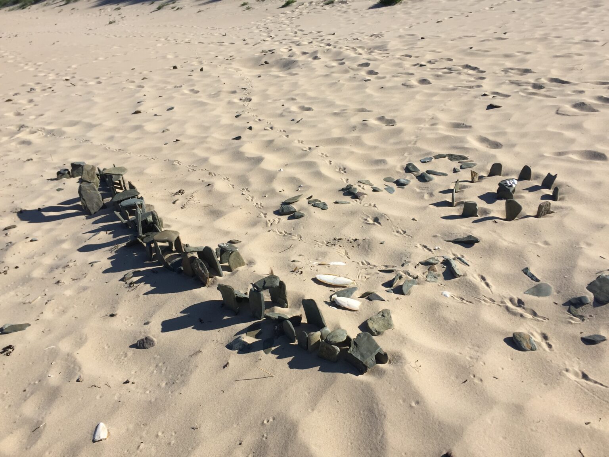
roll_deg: -0.8
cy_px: 228
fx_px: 510
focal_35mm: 29
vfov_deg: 48.2
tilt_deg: -24.2
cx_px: 304
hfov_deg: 61.7
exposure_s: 1/2825
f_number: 2.2
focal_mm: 4.15
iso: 32
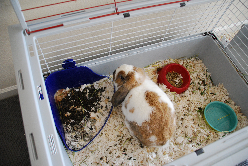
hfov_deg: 67.3
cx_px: 124
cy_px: 83
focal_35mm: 27
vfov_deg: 48.0
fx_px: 186
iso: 800
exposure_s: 1/125
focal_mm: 18
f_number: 3.5
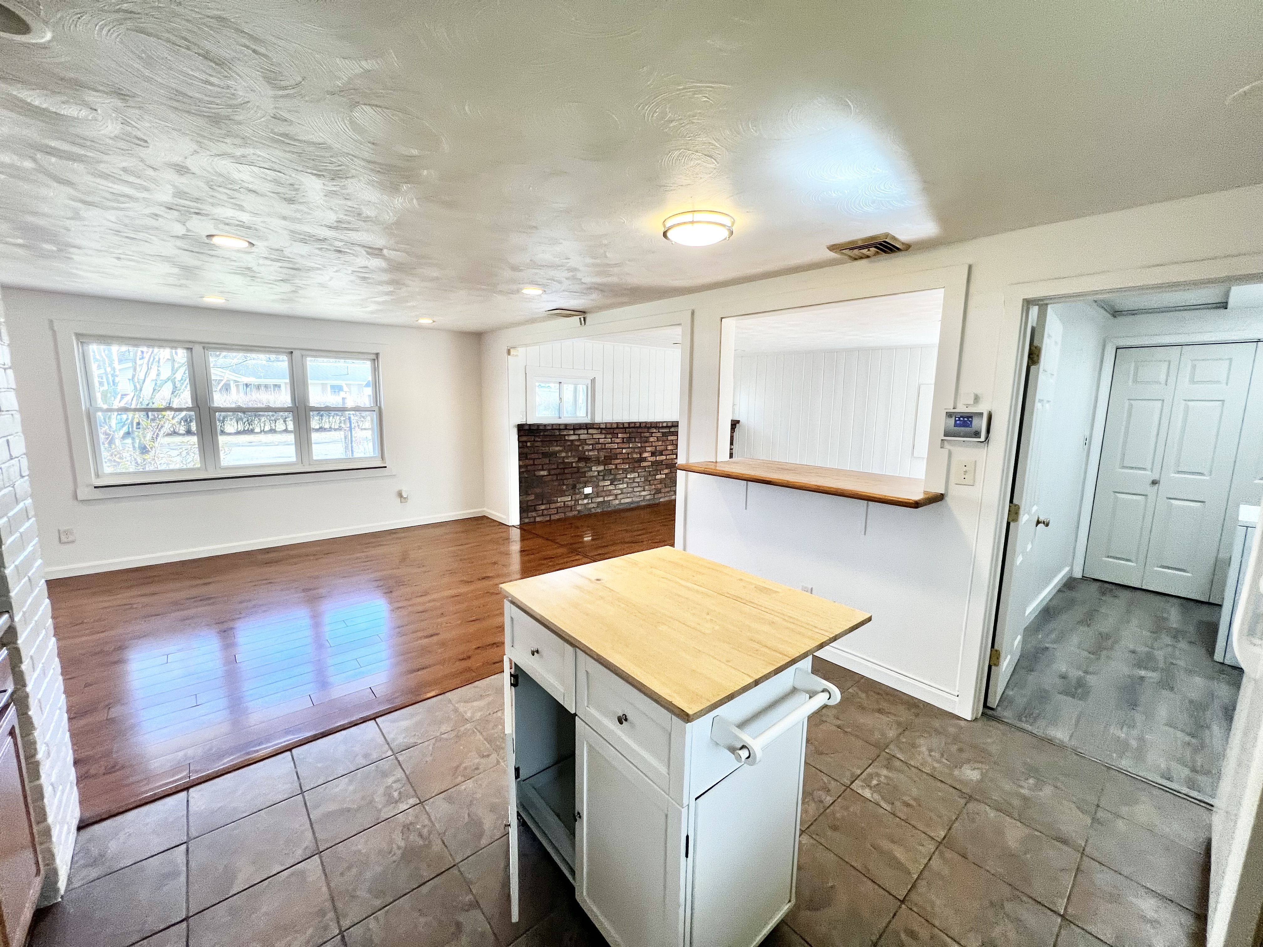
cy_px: 474
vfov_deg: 89.9
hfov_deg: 106.2
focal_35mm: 13
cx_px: 632
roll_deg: -1.2
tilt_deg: -9.4
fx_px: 474
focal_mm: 1.57
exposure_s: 1/120
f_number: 1.8
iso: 100
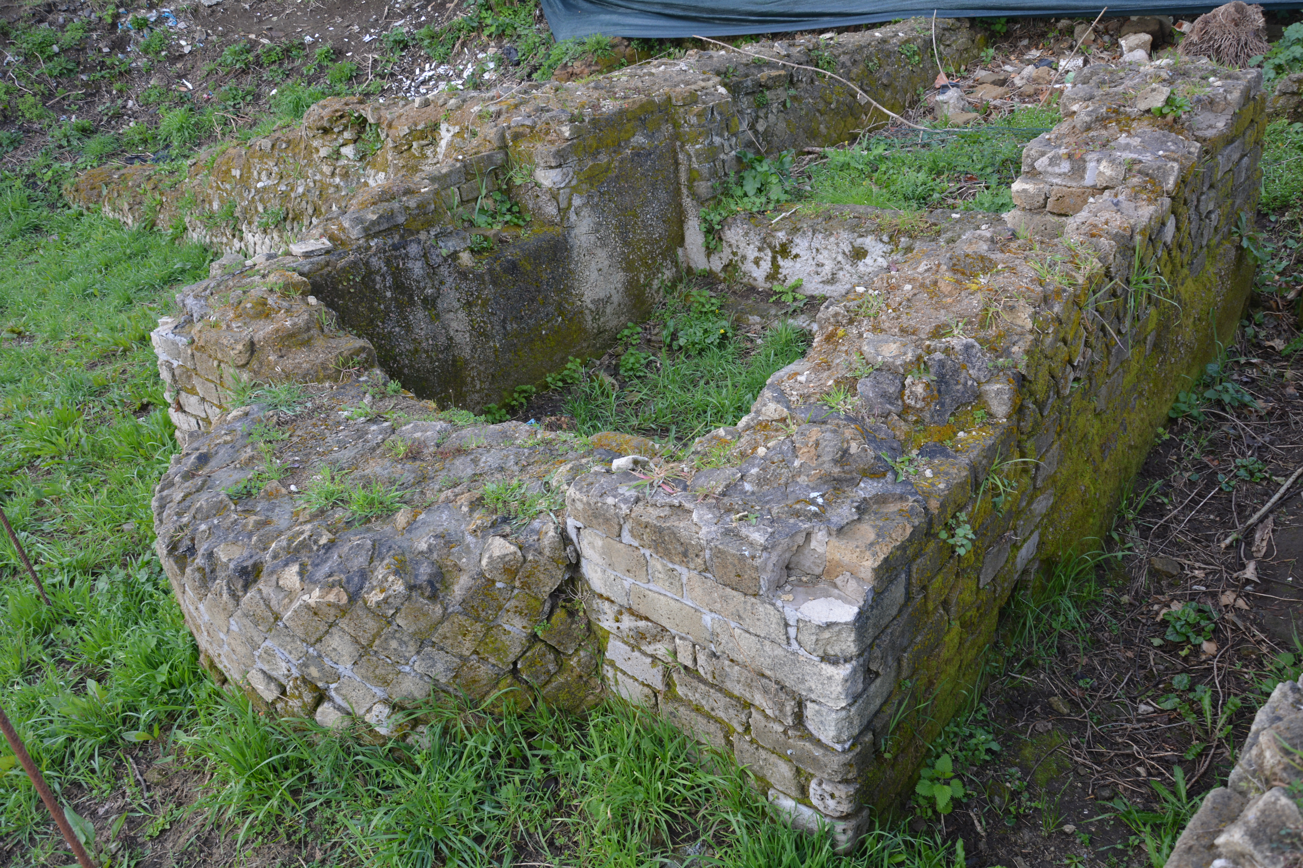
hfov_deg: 67.4
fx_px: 977
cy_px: 434
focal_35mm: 27
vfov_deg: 47.9
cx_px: 652
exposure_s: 1/125
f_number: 5.6
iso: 220
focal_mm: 18
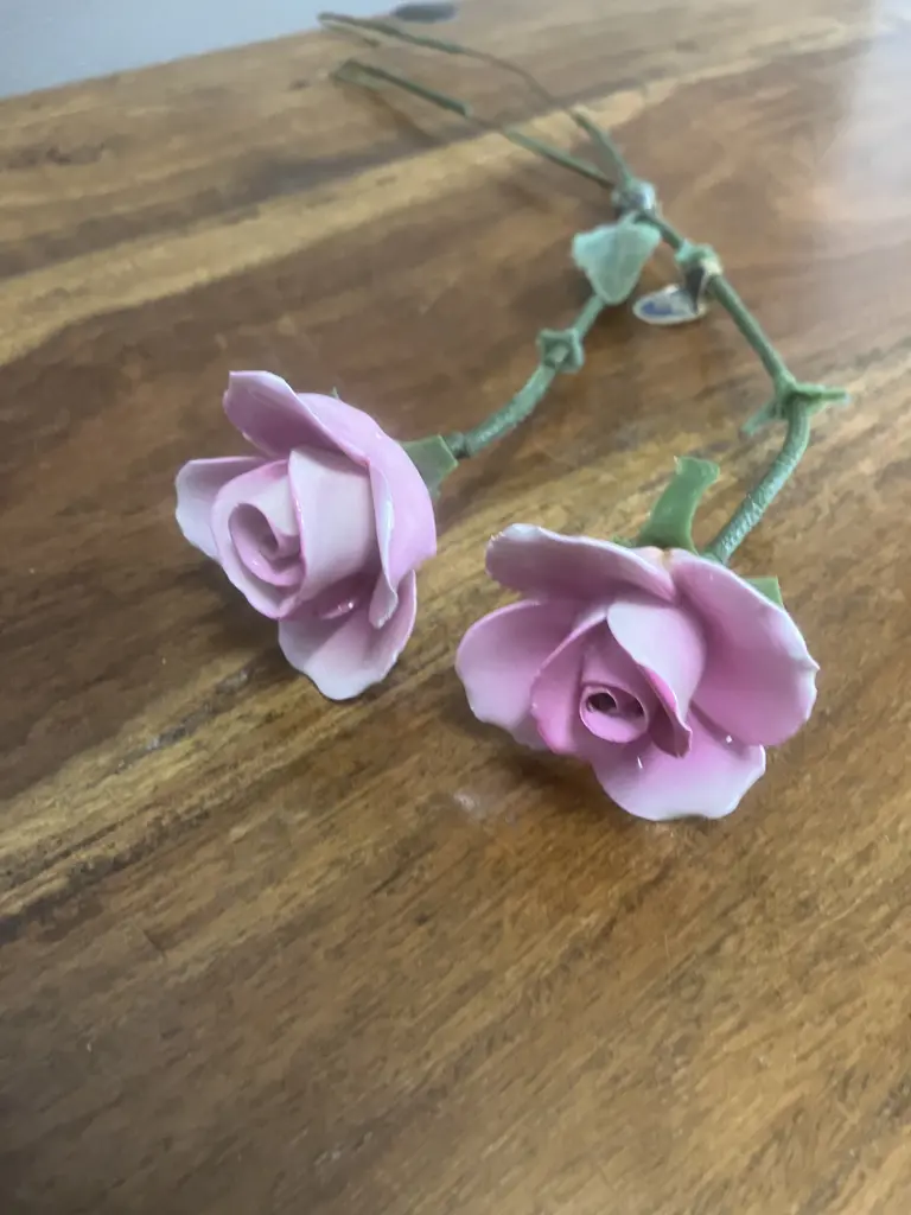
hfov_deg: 49.7
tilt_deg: -45.1
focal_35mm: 28
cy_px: 608
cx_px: 456
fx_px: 983
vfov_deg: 63.4
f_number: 1.8
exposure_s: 1/33
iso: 320
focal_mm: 3.99
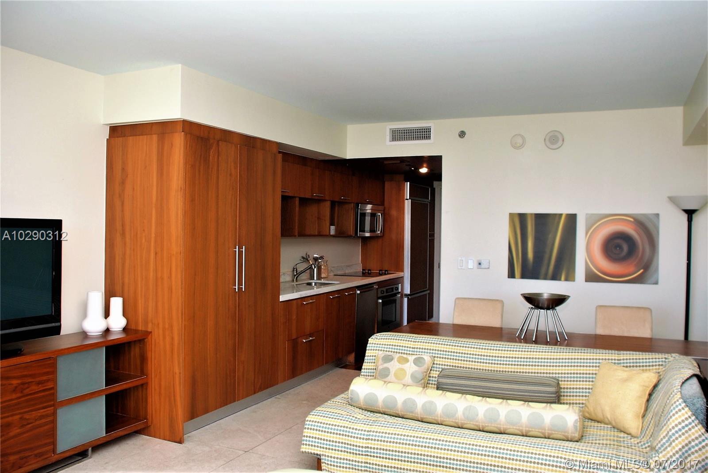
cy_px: 236
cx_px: 354
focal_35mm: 30
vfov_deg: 43.7
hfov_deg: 61.9
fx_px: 591
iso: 400
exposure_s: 1/60
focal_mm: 20
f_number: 4
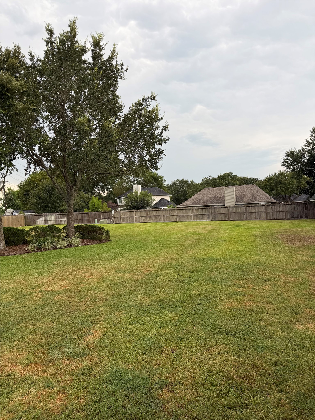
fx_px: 291
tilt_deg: -1.3
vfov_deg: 71.6
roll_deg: +2.6
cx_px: 158
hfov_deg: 56.8
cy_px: 210
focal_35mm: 24
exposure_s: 1/702
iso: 80
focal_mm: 6.76
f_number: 1.78
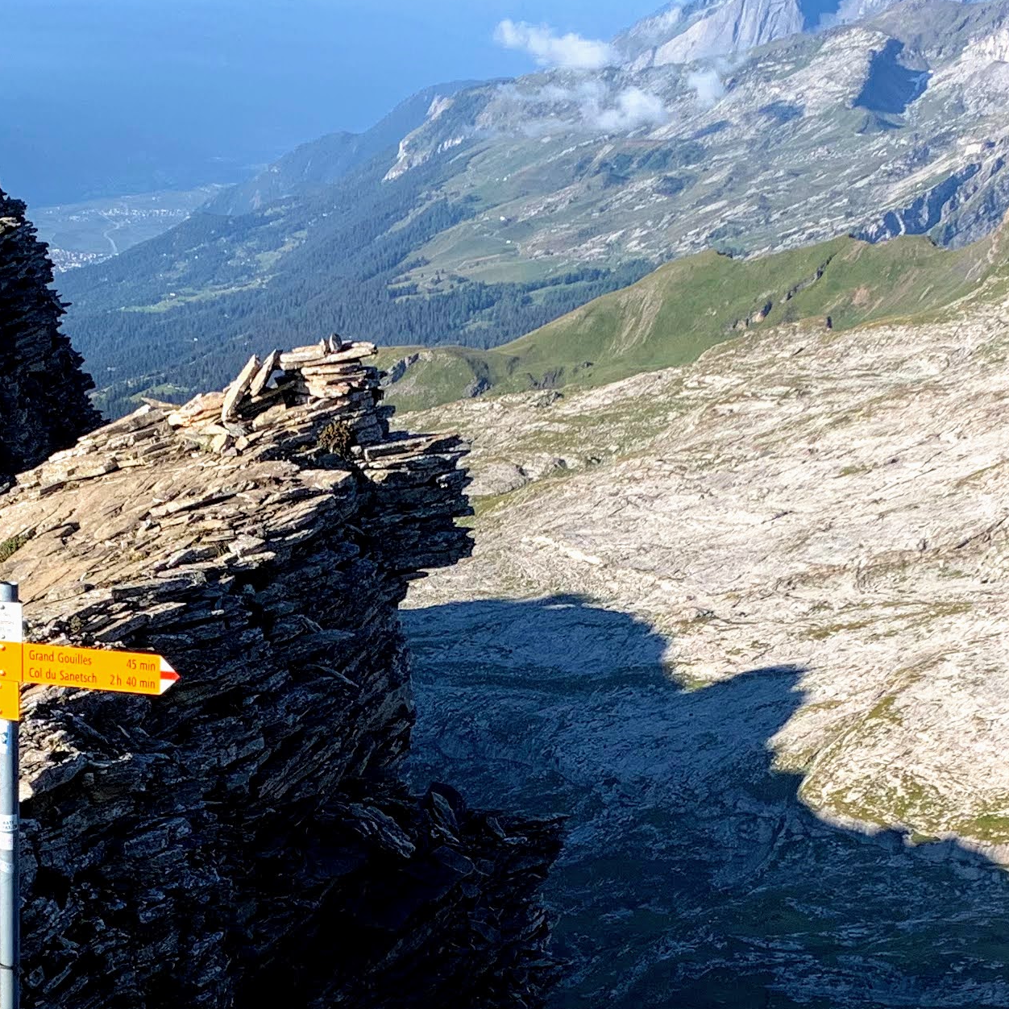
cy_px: 828
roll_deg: -2.3
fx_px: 2440
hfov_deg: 23.3
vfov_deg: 23.0
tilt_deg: -20.5
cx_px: 449
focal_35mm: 74
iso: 25
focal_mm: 4.25
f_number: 1.8
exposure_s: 1/1490
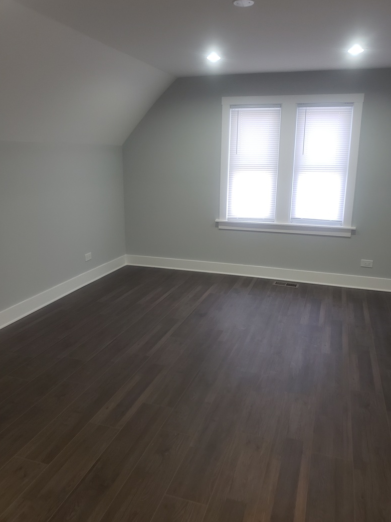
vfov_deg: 65.3
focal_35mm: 27
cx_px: 197
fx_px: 407
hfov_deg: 51.4
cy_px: 259
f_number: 2.4
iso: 200
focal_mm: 4.3
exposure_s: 1/60
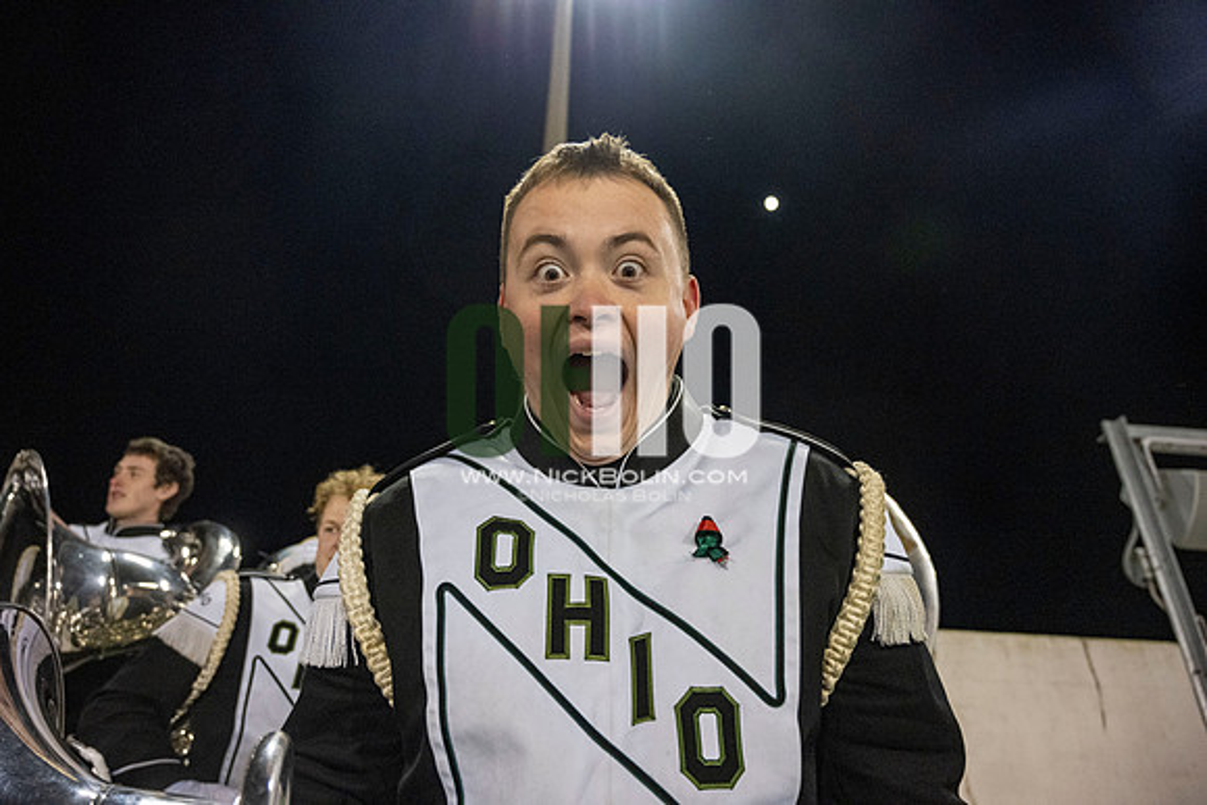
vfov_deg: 53.2
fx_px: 805
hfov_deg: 73.7
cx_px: 604
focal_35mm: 24
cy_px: 402
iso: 3200
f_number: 4
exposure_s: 1/500
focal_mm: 24
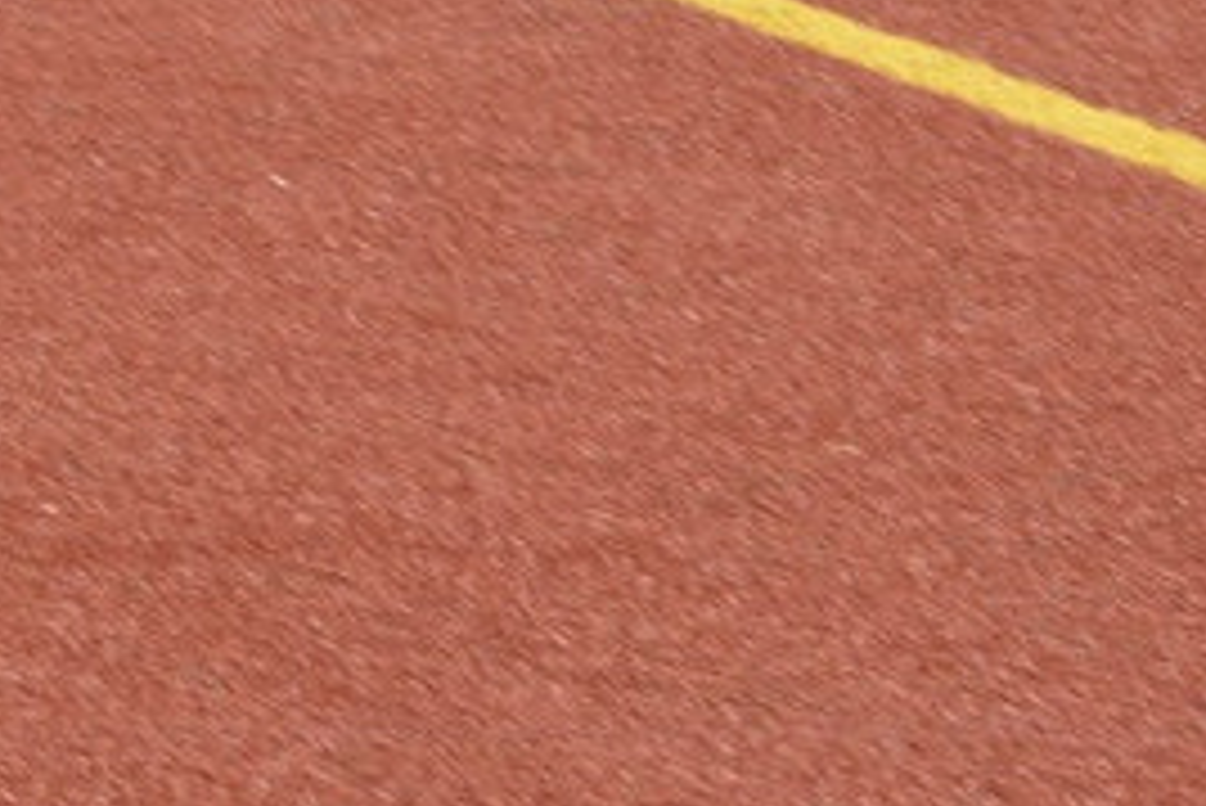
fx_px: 14010
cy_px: -1493
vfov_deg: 3.2
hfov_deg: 4.8
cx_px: -1804
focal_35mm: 418
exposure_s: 1/50
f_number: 22
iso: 180
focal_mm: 70
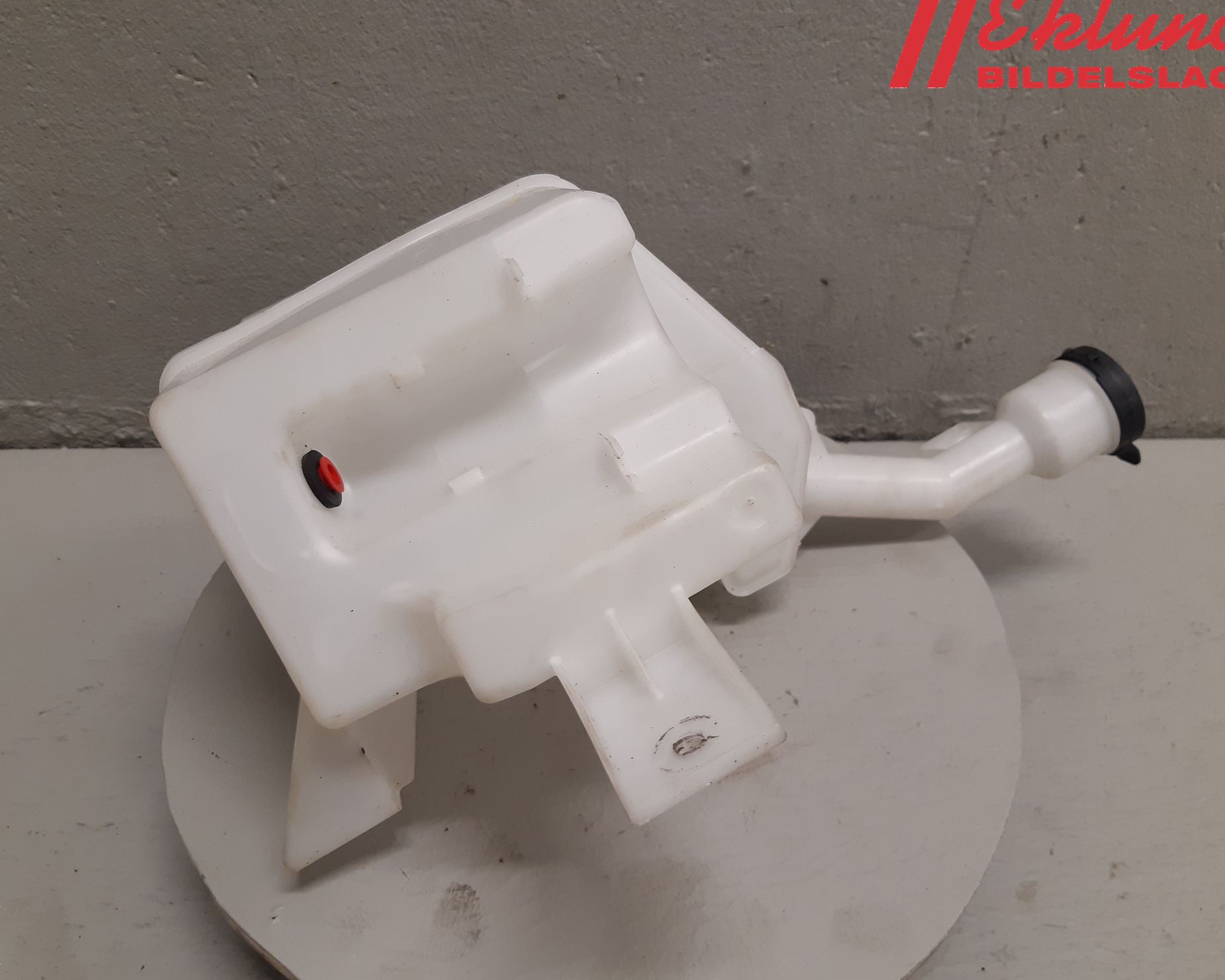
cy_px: 483
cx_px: 618
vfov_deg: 51.5
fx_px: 1015
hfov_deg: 62.2
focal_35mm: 28
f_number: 1.7
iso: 80
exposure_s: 1/50
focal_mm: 3.93
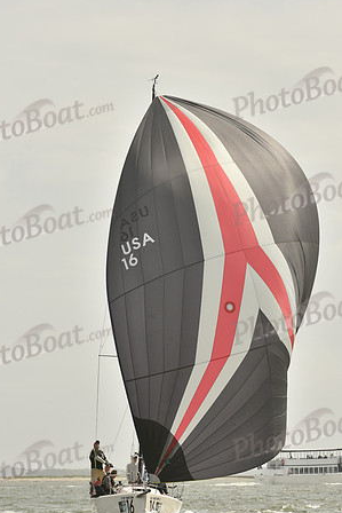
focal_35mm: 259
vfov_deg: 7.9
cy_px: 273
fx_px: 3688
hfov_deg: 5.3
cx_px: 173
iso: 320
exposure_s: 1/1250
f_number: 8
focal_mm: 200
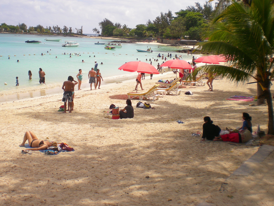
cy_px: 82
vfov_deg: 29.0
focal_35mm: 50
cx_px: 121
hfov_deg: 38.1
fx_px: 396
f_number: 4.6
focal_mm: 6.3
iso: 50
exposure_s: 1/416
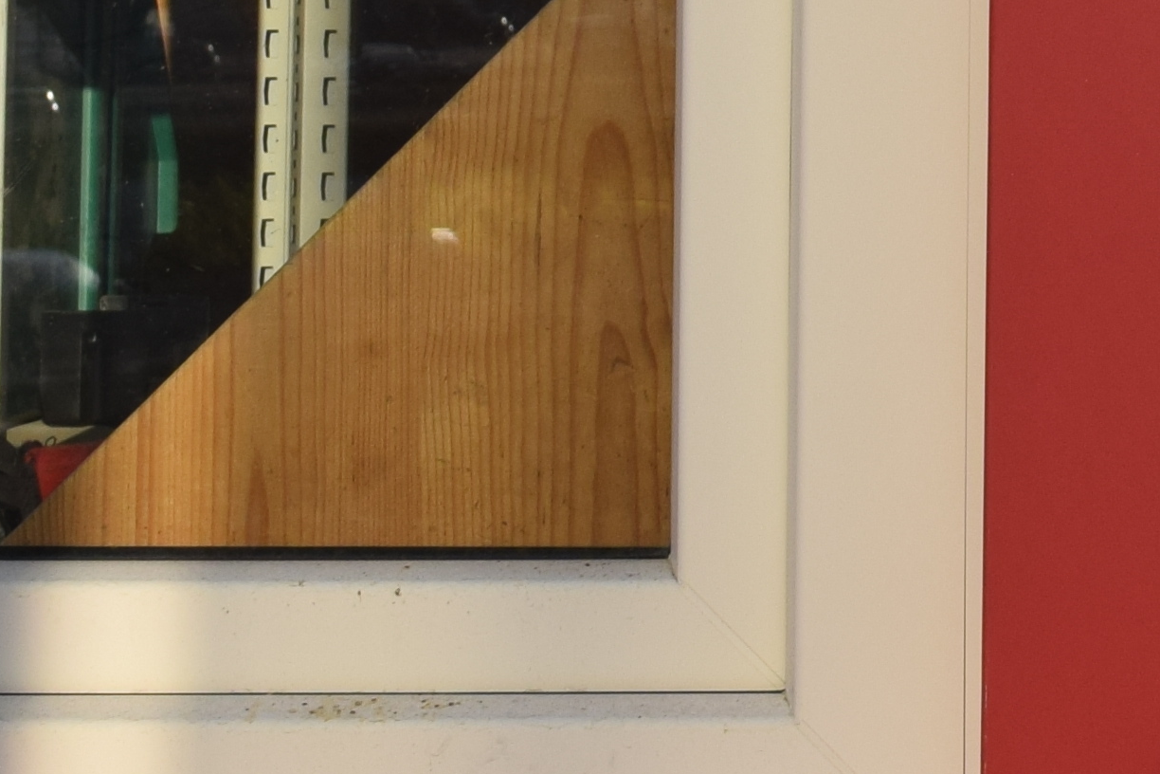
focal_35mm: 198
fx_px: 6394
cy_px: -867
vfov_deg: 6.7
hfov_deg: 9.9
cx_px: 1972
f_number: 10
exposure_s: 1/400
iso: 200
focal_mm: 27
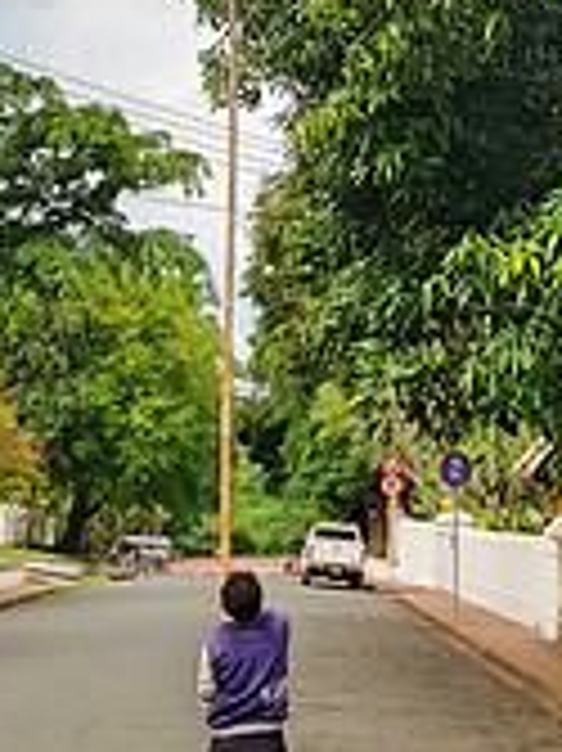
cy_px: -59
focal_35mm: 70
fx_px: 1517
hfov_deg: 21.0
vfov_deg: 25.9
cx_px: 344
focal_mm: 4.2
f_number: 1.7
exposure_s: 1/980
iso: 40
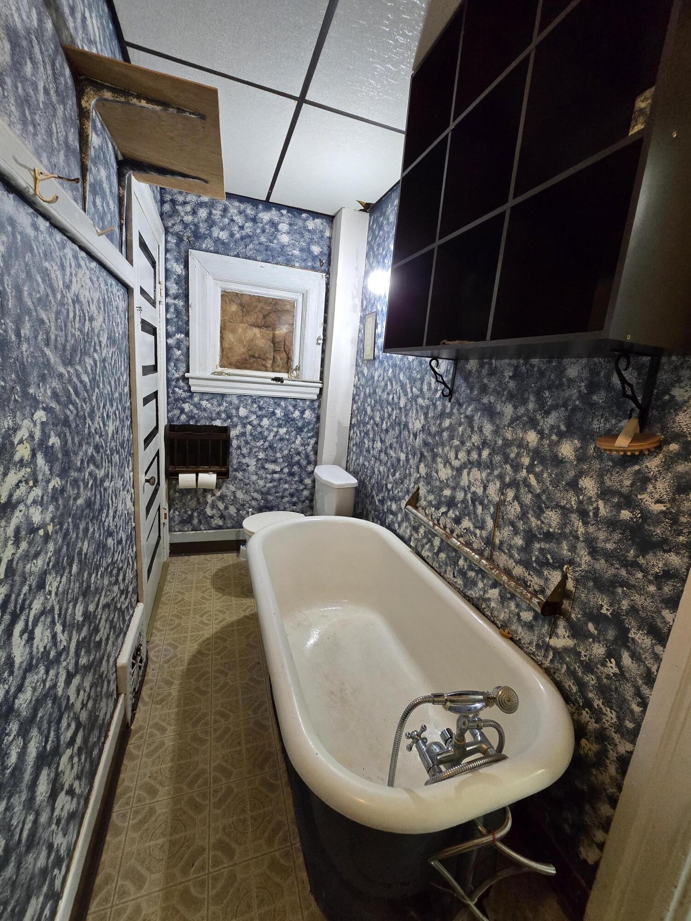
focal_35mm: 13
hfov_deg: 89.9
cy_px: 460
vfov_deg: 106.2
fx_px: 346
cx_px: 346
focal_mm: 2.2
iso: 500
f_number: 2.2
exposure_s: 1/60
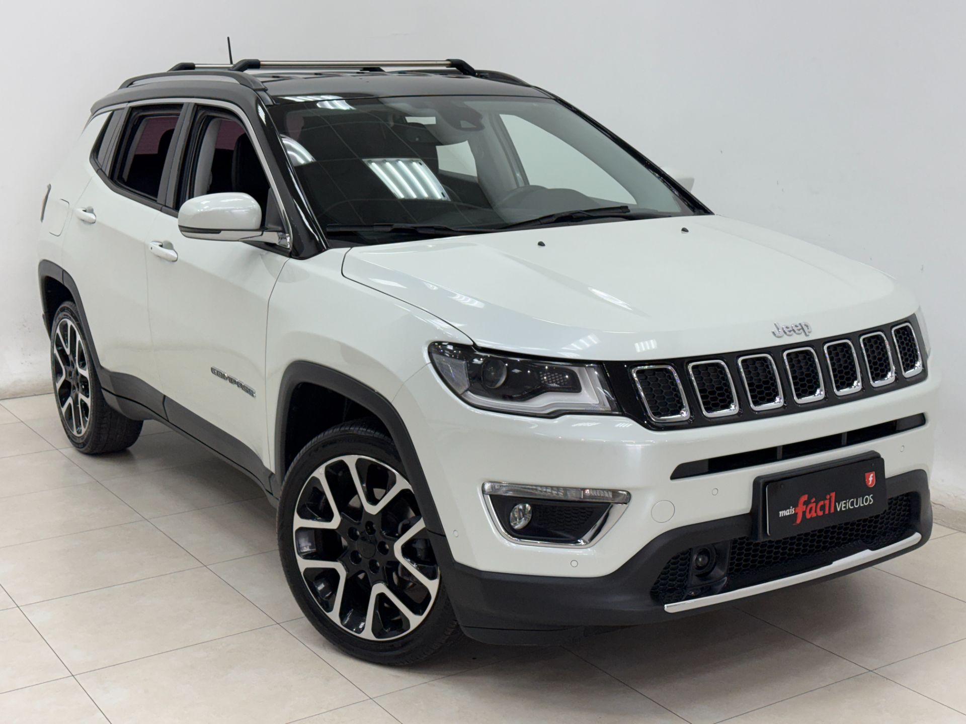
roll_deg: +1.0
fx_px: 1339
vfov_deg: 30.3
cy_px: 362
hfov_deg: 39.7
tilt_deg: -11.9
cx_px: 483
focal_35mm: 48
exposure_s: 1/147
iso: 80
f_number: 1.78
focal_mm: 6.76
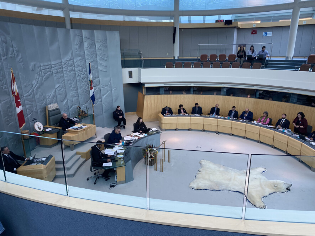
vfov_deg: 53.1
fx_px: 237
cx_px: 158
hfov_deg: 67.3
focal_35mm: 26
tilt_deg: -16.1
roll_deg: +0.7
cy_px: 118
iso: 125
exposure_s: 1/120
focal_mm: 4.25
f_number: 1.8
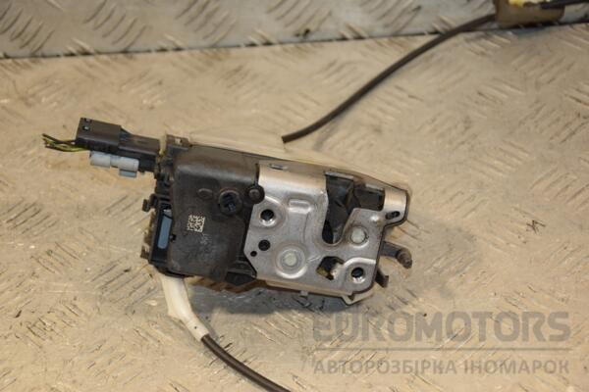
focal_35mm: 93
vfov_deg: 14.7
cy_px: 196
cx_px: 294
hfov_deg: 21.9
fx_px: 1521
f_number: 5.3
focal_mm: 62
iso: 800
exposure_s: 1/160
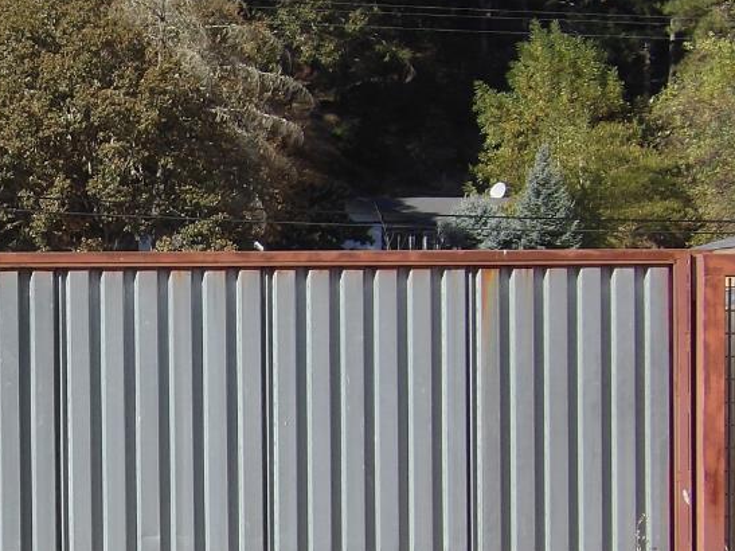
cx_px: 24
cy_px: 420
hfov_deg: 11.5
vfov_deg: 8.7
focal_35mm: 170
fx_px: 3609
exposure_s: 1/556
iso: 100
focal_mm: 11.1
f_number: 4
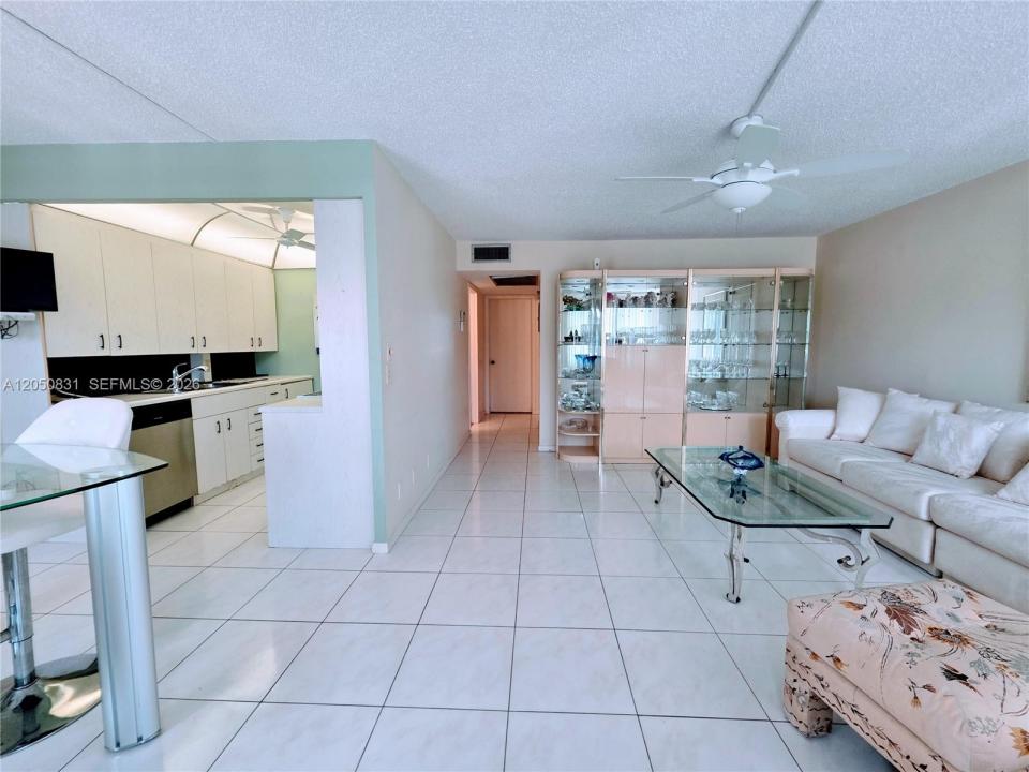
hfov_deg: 106.2
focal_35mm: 13
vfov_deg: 89.9
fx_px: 386
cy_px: 386
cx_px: 514
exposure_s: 1/120
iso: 100
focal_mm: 2.2
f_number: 1.9
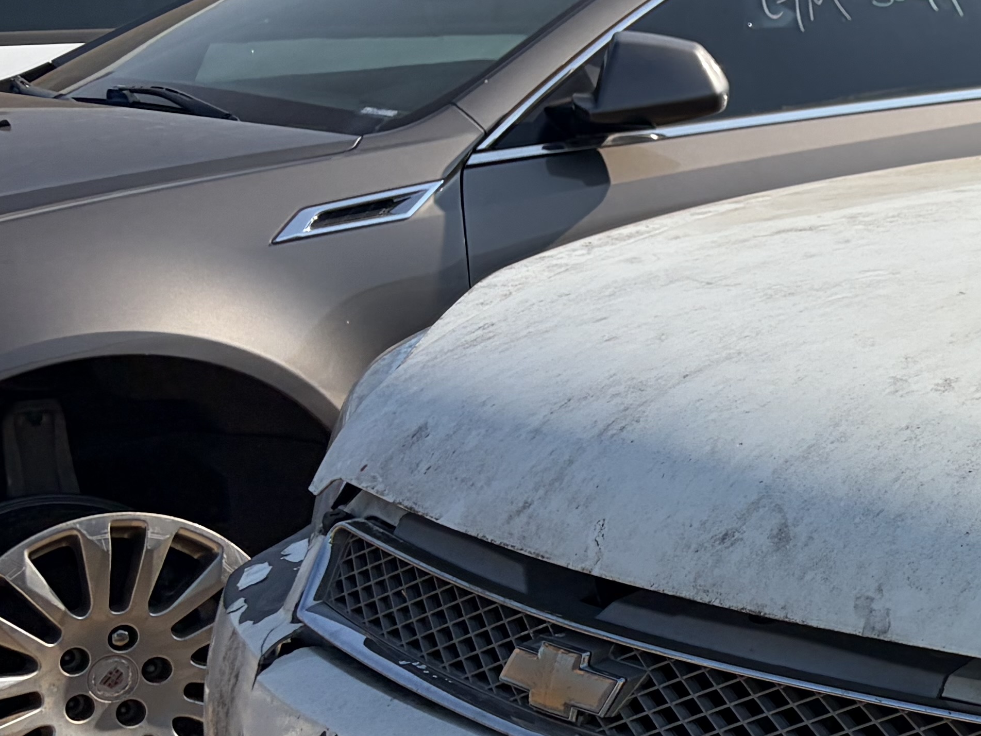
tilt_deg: -15.5
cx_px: 1435
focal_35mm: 78
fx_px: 2210
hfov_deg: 21.4
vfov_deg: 18.8
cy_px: 534
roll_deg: -2.1
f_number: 1.6
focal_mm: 5.96
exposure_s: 1/6329
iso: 64
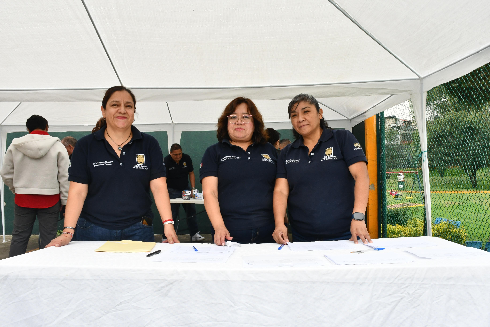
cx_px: 245
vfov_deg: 43.6
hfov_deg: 61.9
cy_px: 164
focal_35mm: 30
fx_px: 408
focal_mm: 20
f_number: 16
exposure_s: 1/100
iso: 1000
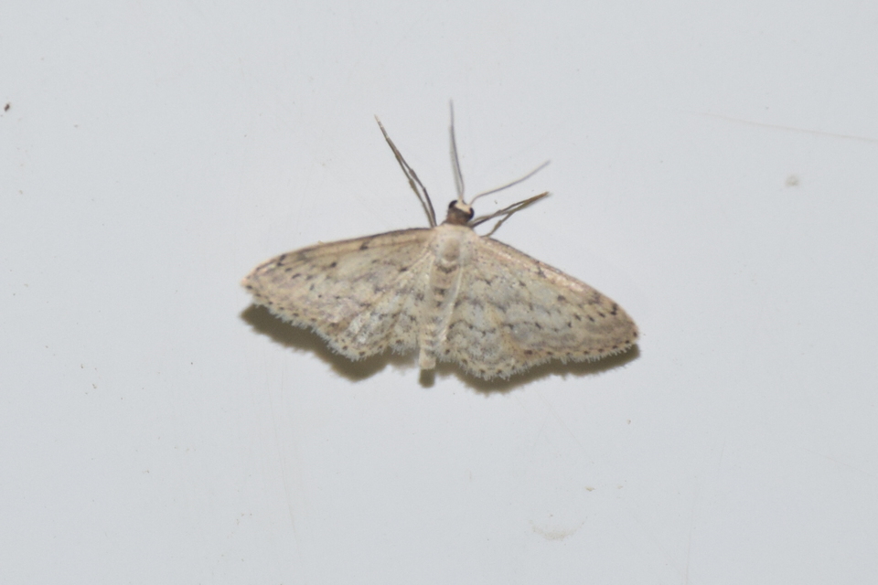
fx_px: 5121
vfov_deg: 6.5
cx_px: 439
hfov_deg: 9.8
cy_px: 292
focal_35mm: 210
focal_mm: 140
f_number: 7.1
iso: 320
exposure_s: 1/60
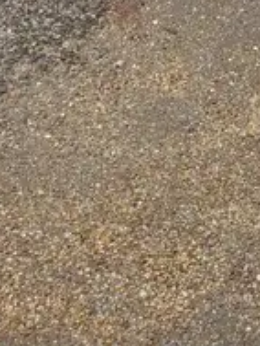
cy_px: -321
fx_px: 1010
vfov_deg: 15.8
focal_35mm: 101
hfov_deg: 14.6
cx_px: 187
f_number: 1.8
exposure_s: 1/1983
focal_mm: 5.4
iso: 40
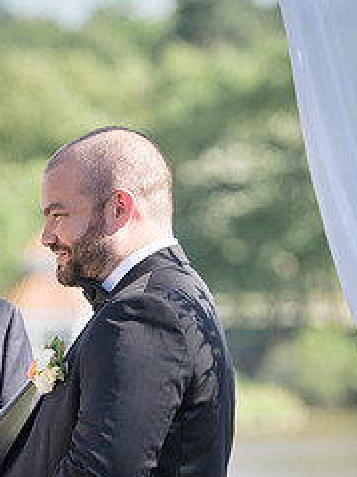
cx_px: -40
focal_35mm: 430
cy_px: 342
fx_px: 5918
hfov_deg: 3.5
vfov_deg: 4.6
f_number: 4
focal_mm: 179
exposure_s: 1/500
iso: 100
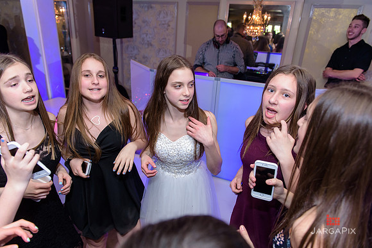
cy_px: 124
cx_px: 186
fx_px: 248
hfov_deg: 73.7
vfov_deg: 53.2
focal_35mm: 24
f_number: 3.2
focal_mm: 24
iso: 1600
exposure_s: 1/125
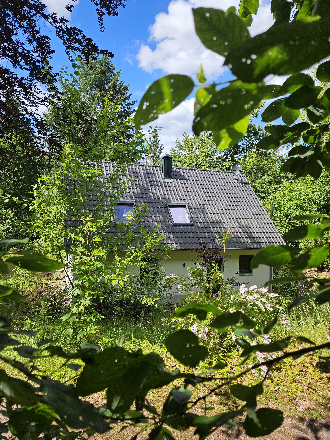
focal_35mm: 23
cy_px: 220
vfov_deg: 73.9
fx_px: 292
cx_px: 165
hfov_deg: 58.9
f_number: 1.8
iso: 25
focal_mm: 5.4
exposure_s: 1/1076
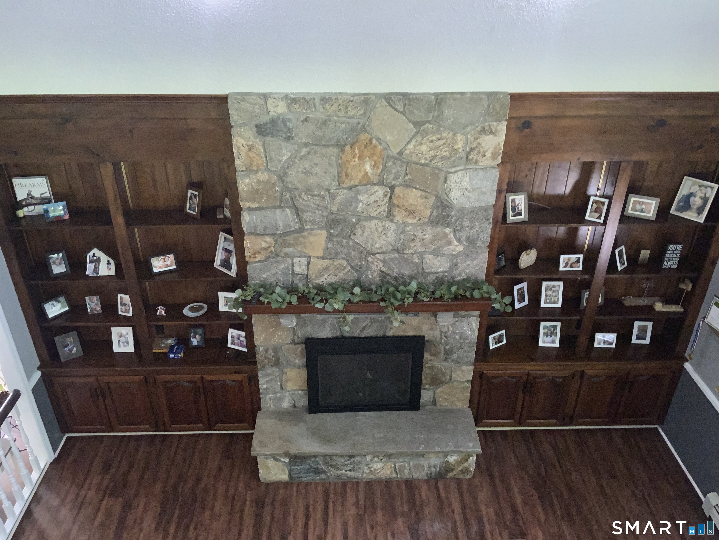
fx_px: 602
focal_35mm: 29
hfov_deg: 61.7
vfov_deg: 48.2
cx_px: 360
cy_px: 270
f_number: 1.8
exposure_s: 1/60
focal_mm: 3
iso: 100
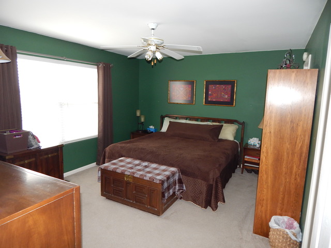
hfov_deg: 76.4
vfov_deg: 61.1
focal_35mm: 22
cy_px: 124
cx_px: 166
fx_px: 210
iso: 200
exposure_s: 1/30
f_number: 3
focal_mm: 4
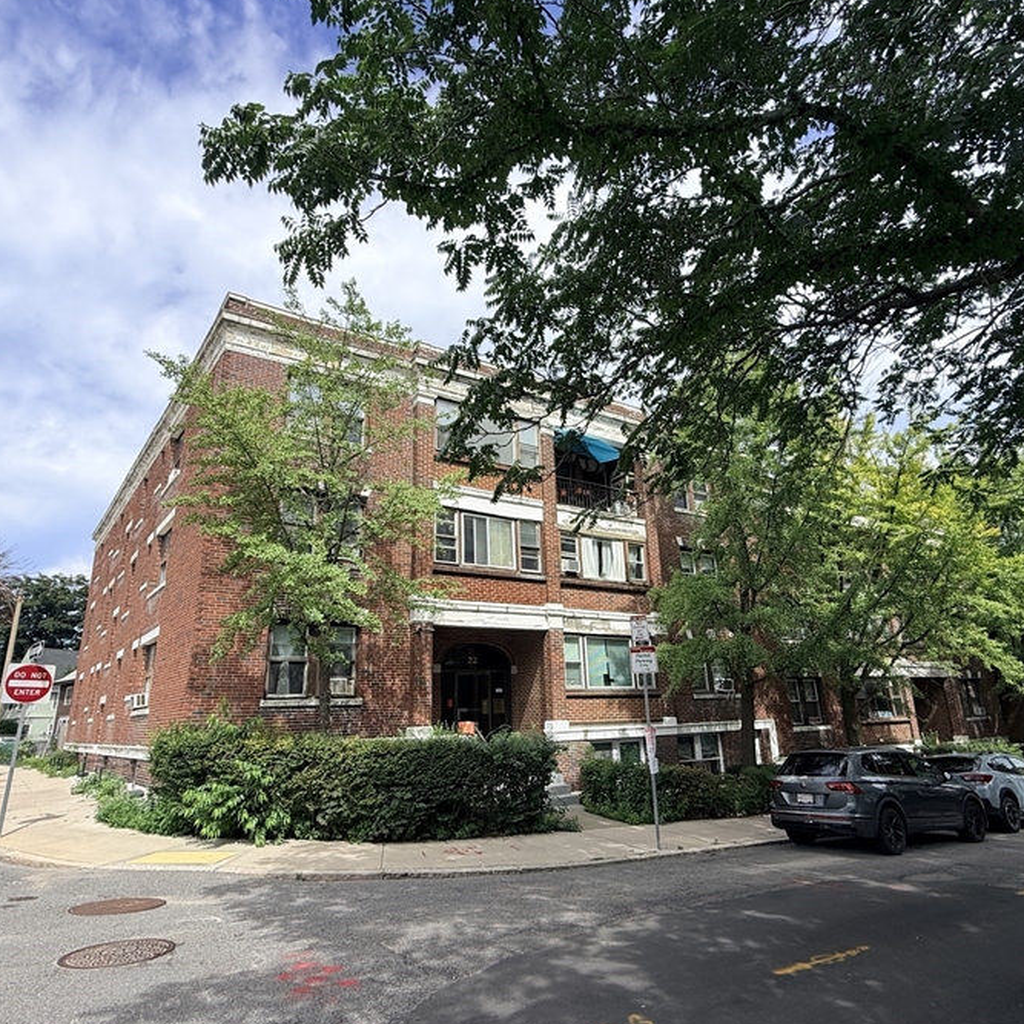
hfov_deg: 77.6
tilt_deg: +16.1
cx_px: 536
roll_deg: +2.1
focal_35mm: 19
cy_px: 542
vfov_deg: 77.6
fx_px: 636
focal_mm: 2.22
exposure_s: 1/770
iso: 25
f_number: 2.2
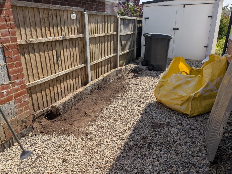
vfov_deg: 51.3
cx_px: 105
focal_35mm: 27
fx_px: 181
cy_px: 92
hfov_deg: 65.2
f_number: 1.7
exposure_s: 1/1923
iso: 31
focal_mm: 4.53
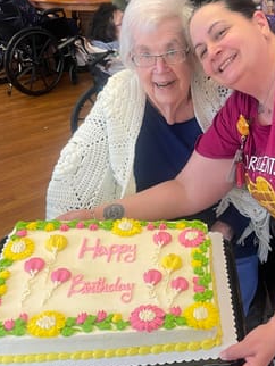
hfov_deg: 33.0
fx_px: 455
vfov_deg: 43.8
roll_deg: +0.5
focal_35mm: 43
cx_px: 203
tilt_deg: -27.1
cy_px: 174
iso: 80
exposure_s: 1/60
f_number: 1.6
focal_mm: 4.2
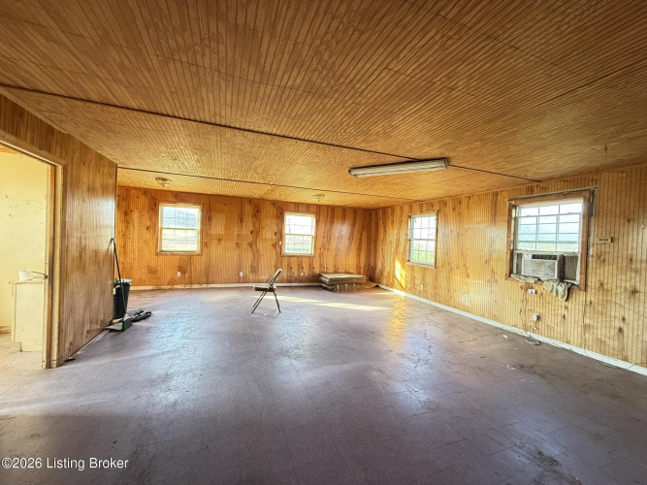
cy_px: 242
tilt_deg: -1.2
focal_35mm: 14
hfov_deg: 102.1
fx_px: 262
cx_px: 324
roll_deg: -1.7
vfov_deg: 85.7
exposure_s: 1/74
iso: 400
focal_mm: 2.22
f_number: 2.2
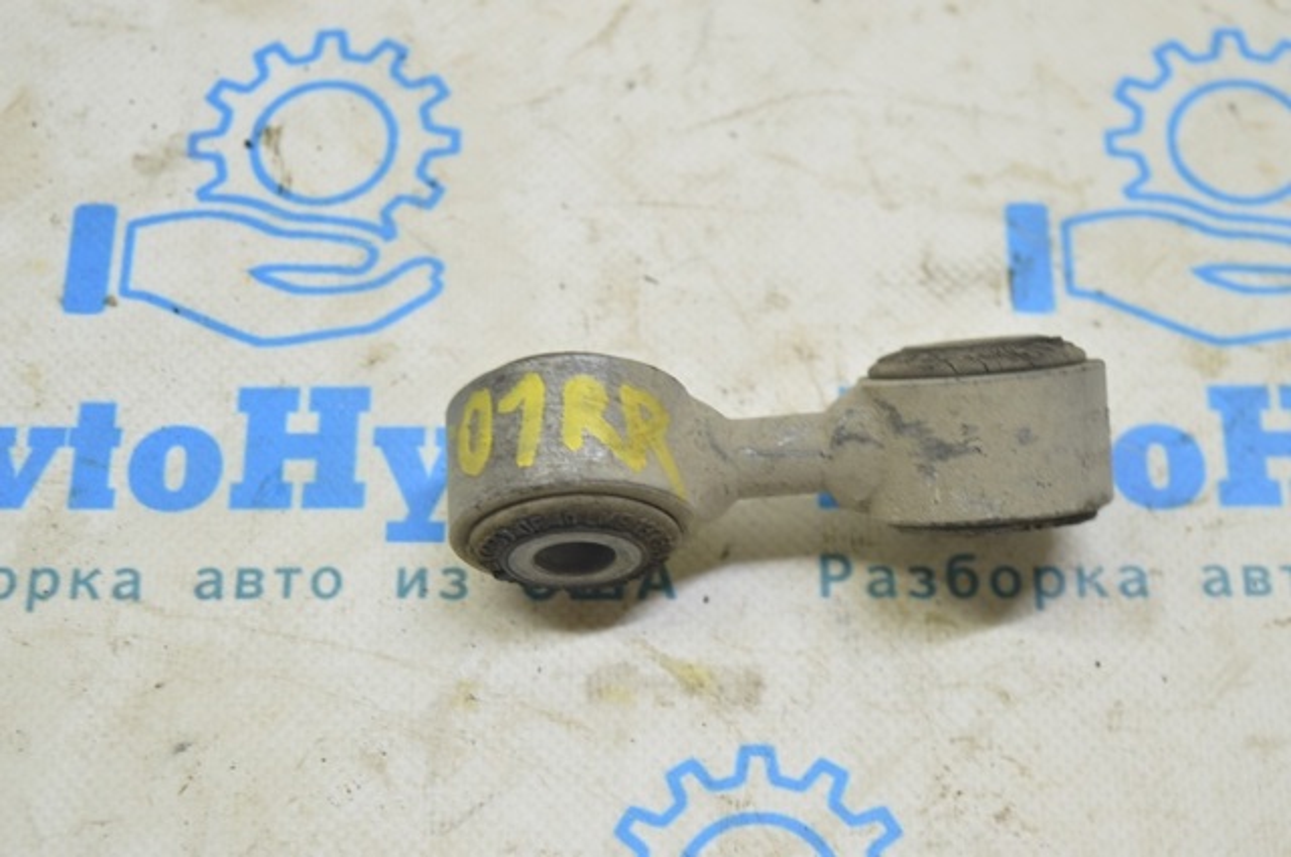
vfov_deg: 19.7
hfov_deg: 29.3
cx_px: 646
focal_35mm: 69
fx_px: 2471
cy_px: 428
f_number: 5.6
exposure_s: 1/20
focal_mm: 46
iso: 400
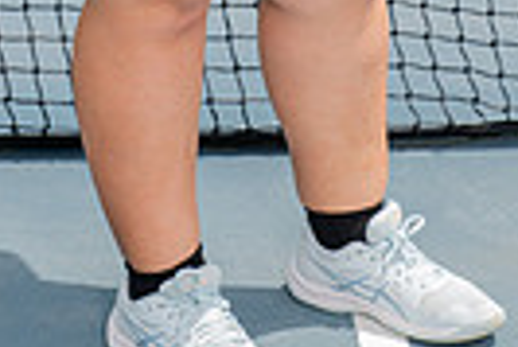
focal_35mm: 162
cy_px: -417
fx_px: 2334
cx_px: 199
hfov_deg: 12.7
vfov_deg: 8.0
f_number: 6.3
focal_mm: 48
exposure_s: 1/320
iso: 100
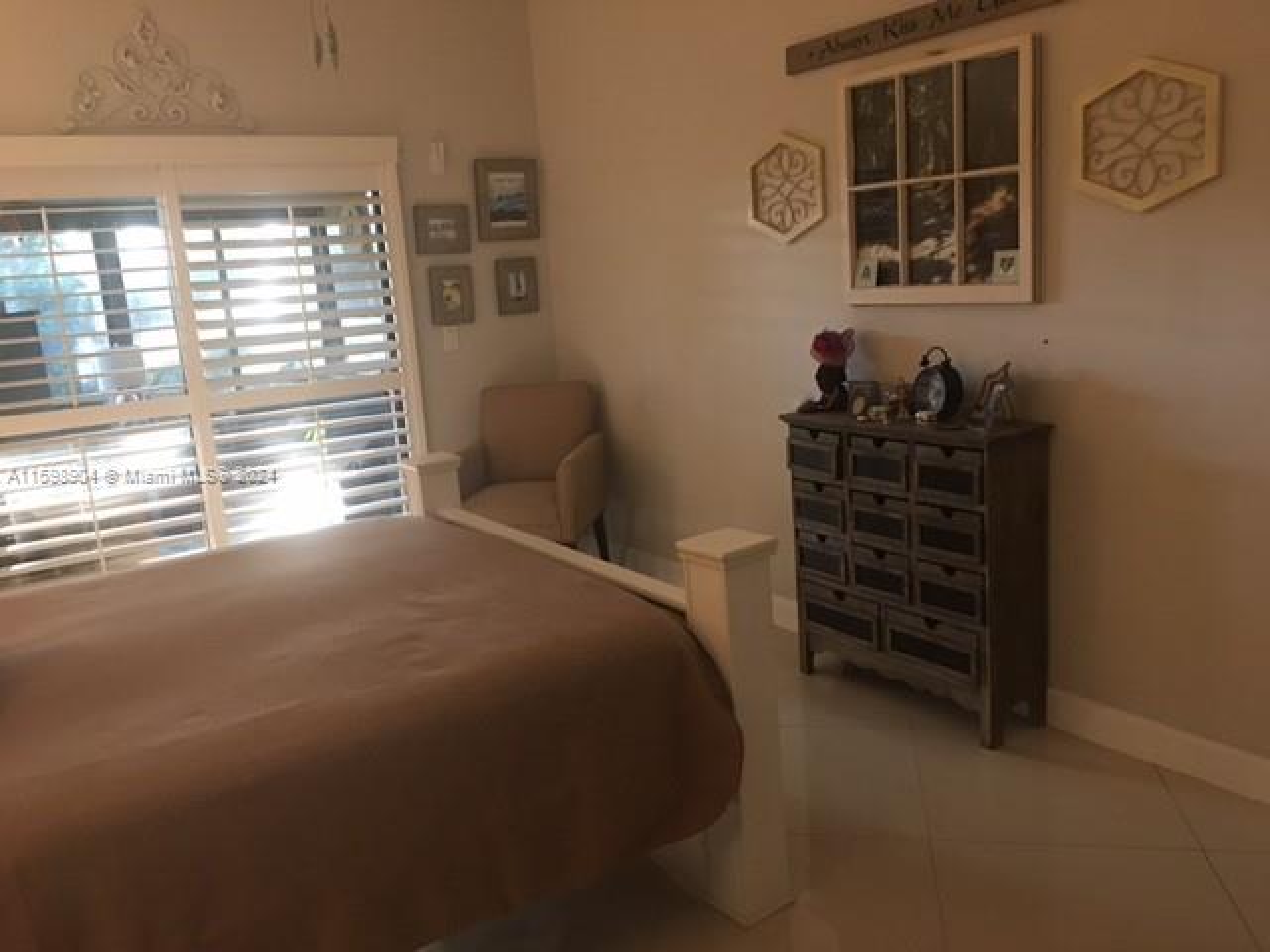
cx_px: 635
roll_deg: +3.9
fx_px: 1064
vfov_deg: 48.2
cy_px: 476
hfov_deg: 61.7
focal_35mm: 29
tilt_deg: -9.8
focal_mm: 4.15
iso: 100
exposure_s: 1/10
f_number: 2.2
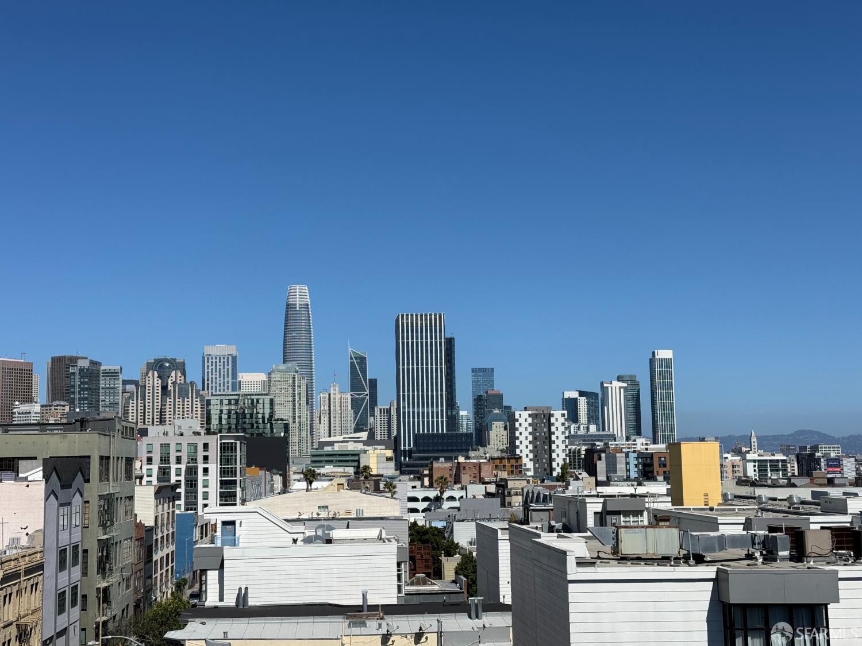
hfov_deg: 39.7
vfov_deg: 30.3
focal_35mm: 48
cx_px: 431
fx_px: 1195
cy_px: 323
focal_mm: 6.76
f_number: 1.78
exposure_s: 1/11364
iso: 80
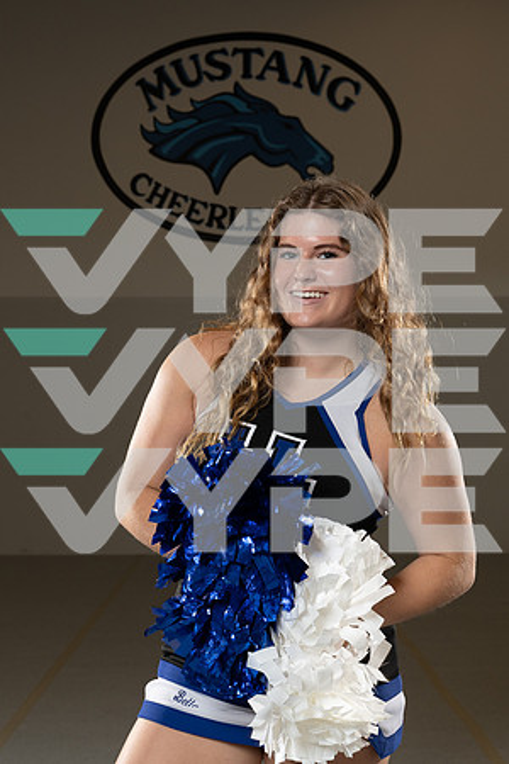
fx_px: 1139
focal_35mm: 54
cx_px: 256
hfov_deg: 25.2
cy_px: 382
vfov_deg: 37.1
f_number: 5.6
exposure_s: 1/250
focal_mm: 35
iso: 500
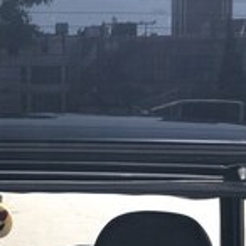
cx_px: -19
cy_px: 389
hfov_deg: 10.1
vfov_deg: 9.9
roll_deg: +1.1
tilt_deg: -9.4
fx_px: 1375
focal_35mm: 171
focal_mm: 6.6
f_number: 2.8
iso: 20
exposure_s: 1/132
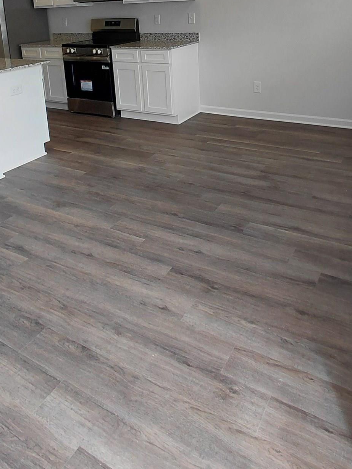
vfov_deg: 55.3
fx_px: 407
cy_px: 87
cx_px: 170
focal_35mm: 30
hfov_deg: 46.8
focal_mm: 1.64
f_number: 2.2
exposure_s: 1/120
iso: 64
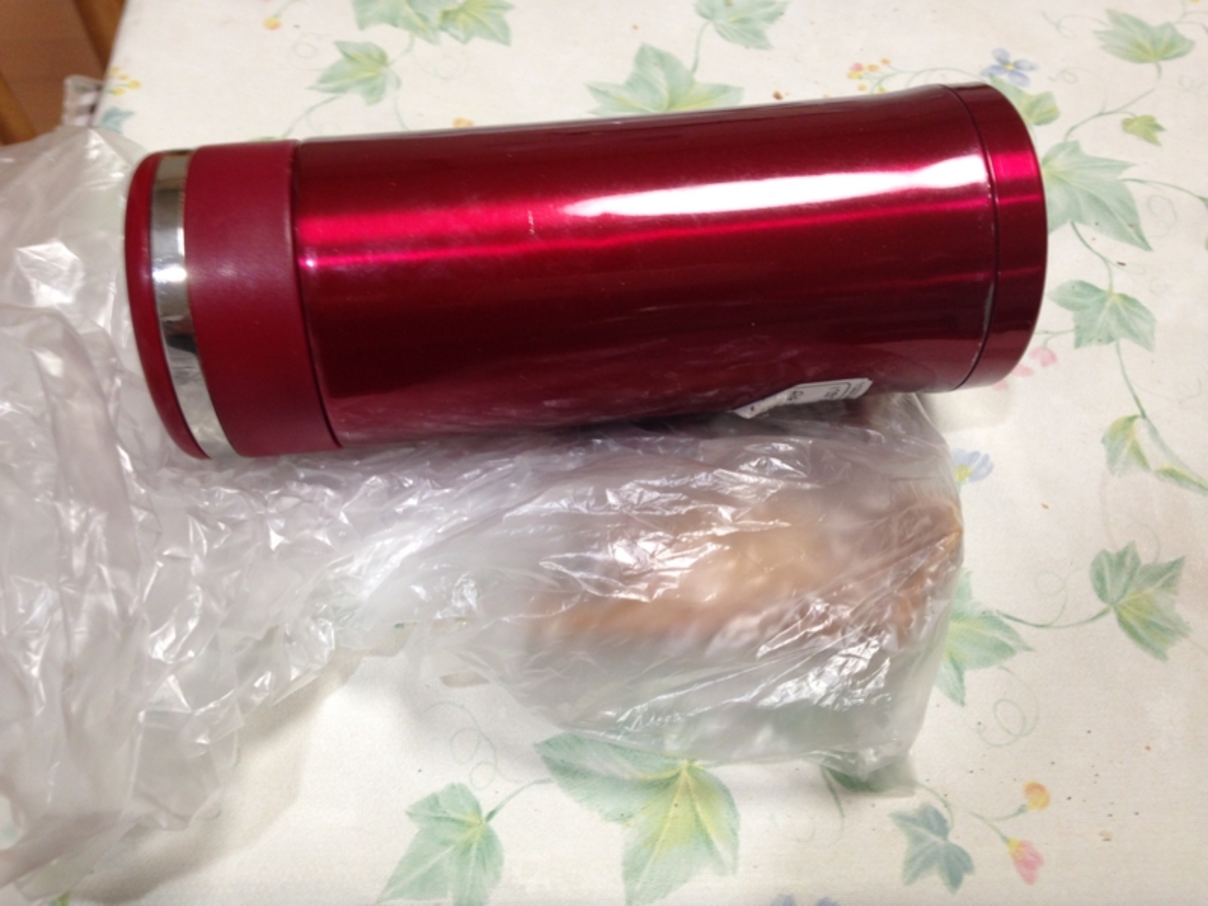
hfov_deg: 55.4
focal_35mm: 33
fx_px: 1152
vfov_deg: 42.9
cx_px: 604
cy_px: 453
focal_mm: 4.12
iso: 80
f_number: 2.4
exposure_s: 1/20
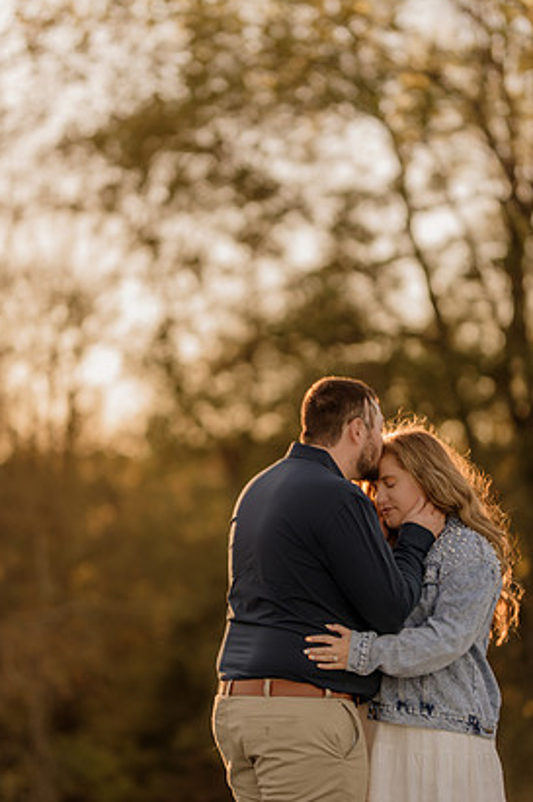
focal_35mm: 93
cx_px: 284
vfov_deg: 21.9
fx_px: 2070
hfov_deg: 14.7
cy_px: 429
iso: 50
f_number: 1.4
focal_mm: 85
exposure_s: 1/1000
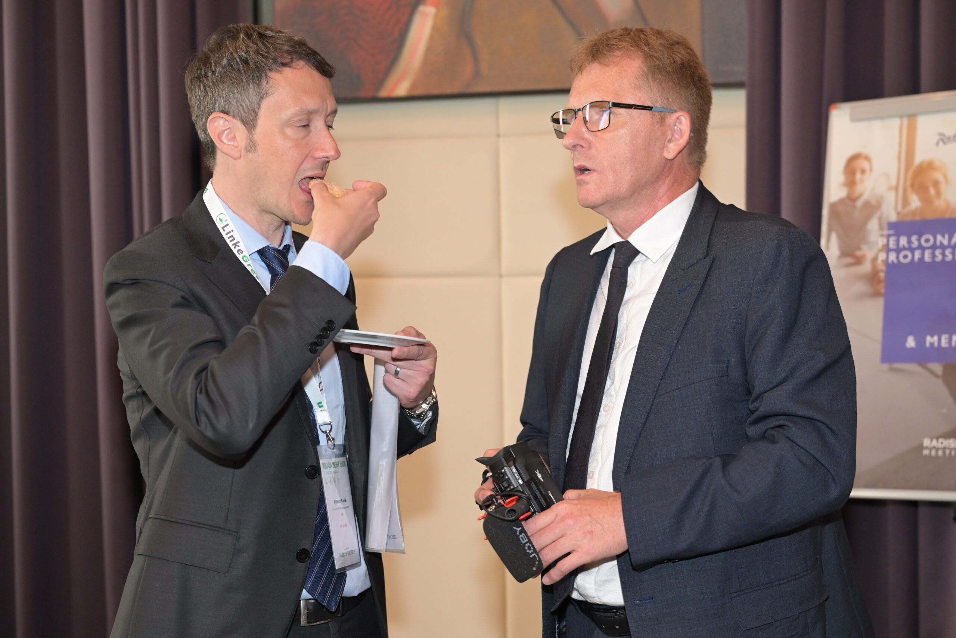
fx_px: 1540
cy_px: 319
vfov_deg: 23.4
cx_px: 478
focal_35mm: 58
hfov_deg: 34.5
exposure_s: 1/60
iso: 1600
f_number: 5
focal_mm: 58
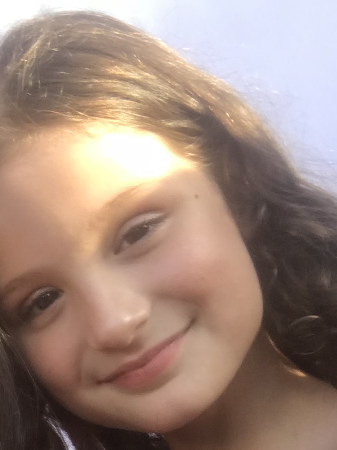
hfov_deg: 17.3
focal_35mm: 83
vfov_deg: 21.5
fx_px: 1078
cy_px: 571
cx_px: -11
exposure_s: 1/120
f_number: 2.2
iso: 25
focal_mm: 2.87
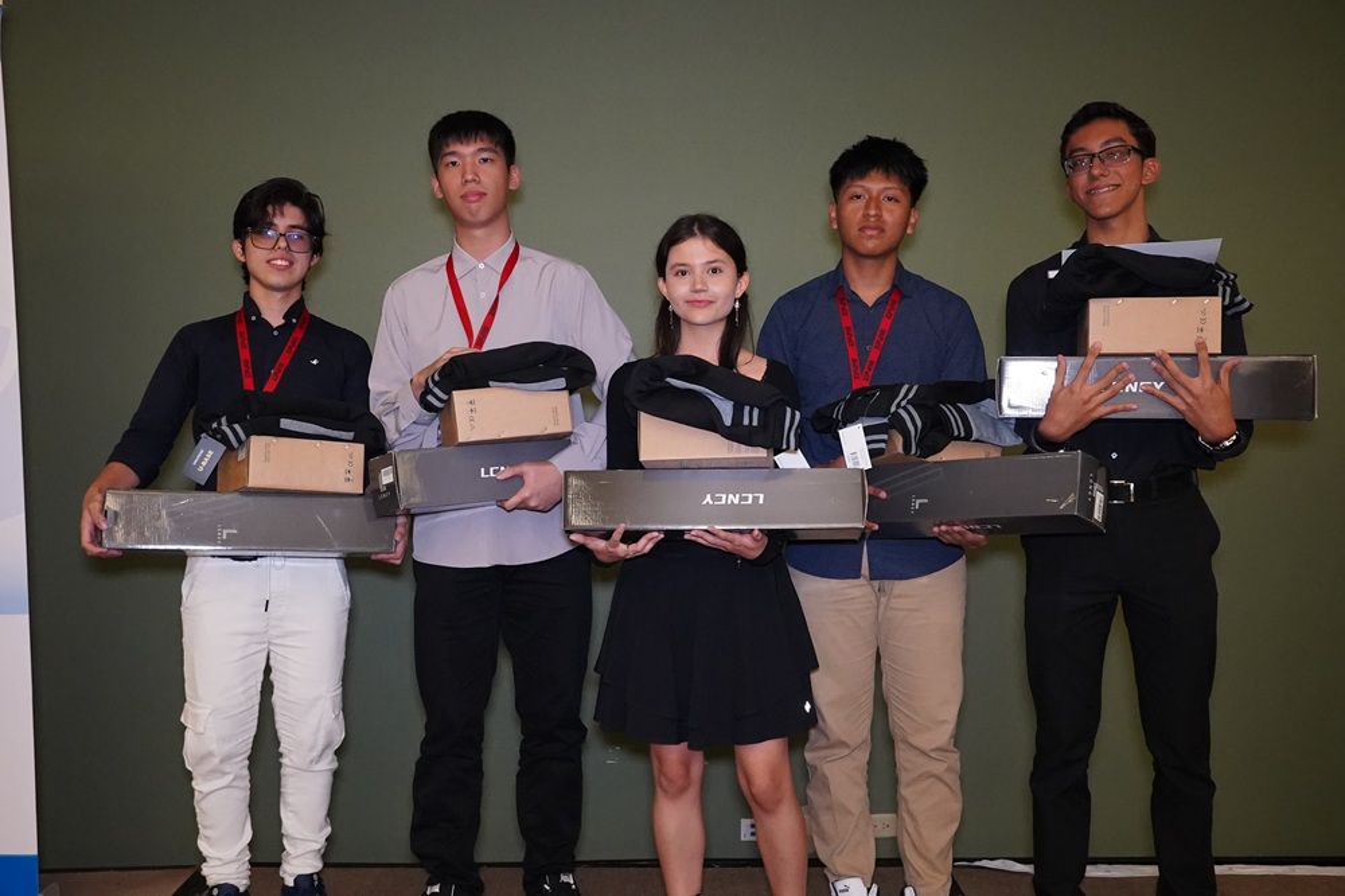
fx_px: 1344
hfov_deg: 53.1
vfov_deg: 36.8
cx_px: 672
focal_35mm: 36
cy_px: 448
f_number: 4.5
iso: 6400
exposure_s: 1/100
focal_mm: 24
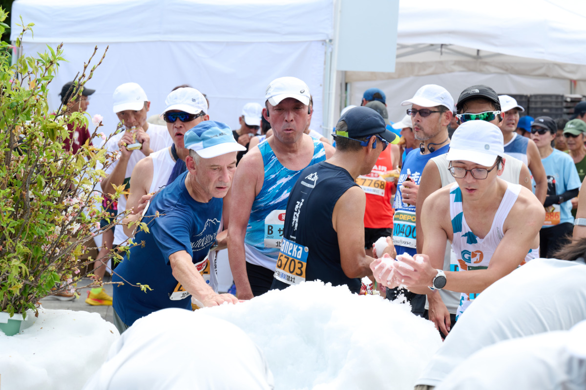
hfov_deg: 18.6
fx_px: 1789
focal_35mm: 110
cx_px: 293
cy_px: 195
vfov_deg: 12.4
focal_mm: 110
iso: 800
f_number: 8
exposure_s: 1/640
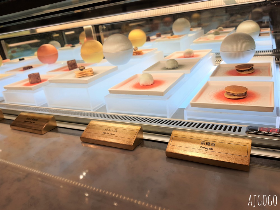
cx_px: 140
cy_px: 105
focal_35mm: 26
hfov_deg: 67.3
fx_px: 210
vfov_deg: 53.1
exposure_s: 1/185
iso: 50
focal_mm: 4.32
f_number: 1.7
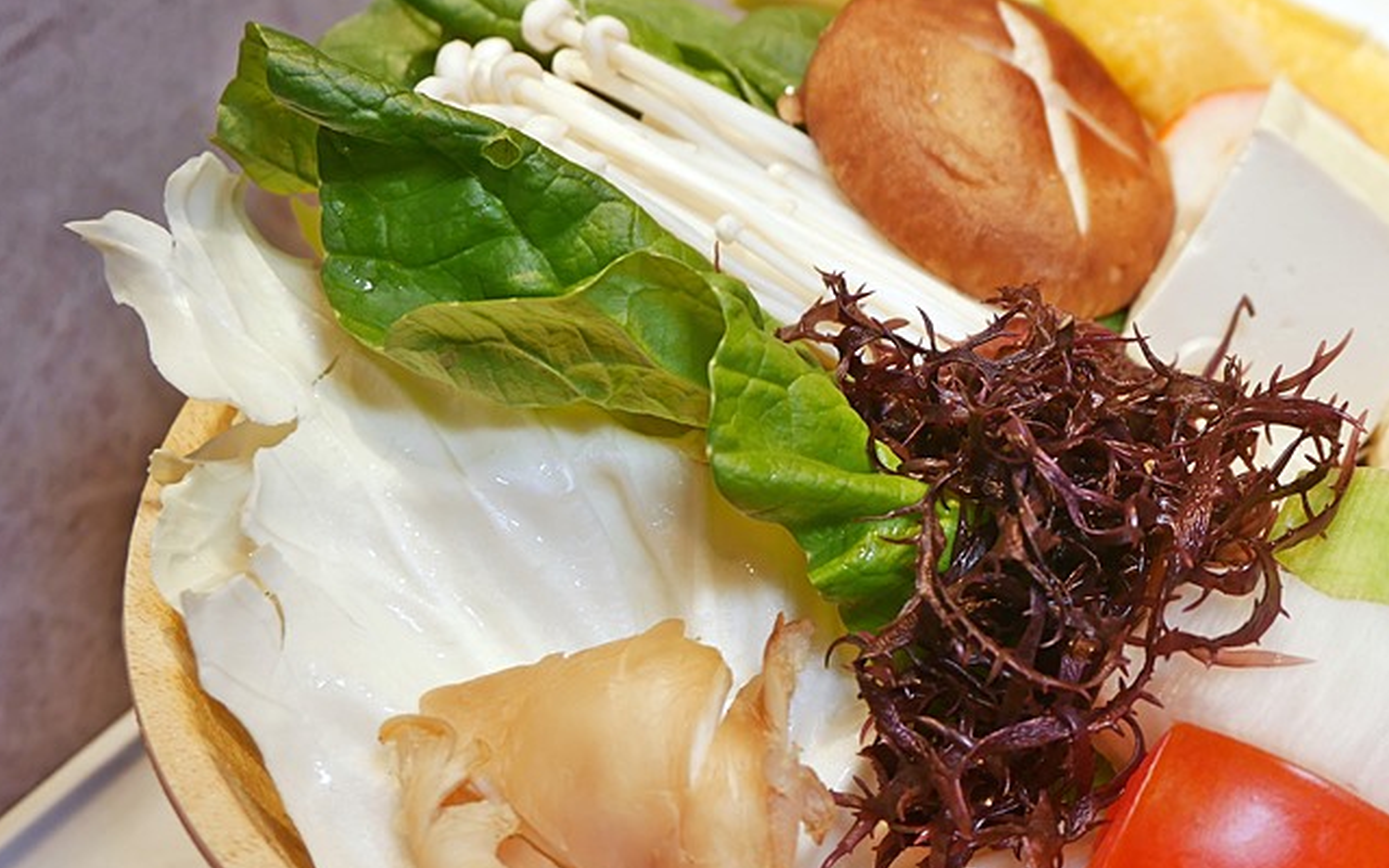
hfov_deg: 37.3
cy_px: 552
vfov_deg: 24.3
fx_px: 2006
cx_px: 1035
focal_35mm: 53
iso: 200
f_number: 4
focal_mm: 16
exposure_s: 1/80
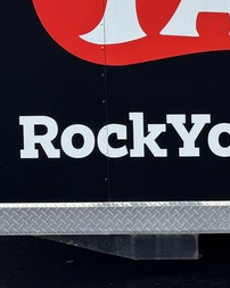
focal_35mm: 95
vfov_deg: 19.3
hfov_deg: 12.3
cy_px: -33
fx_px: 809
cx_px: 577
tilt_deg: -0.8
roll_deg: +1.9
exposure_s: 1/2331
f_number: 1.78
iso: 80
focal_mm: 6.76
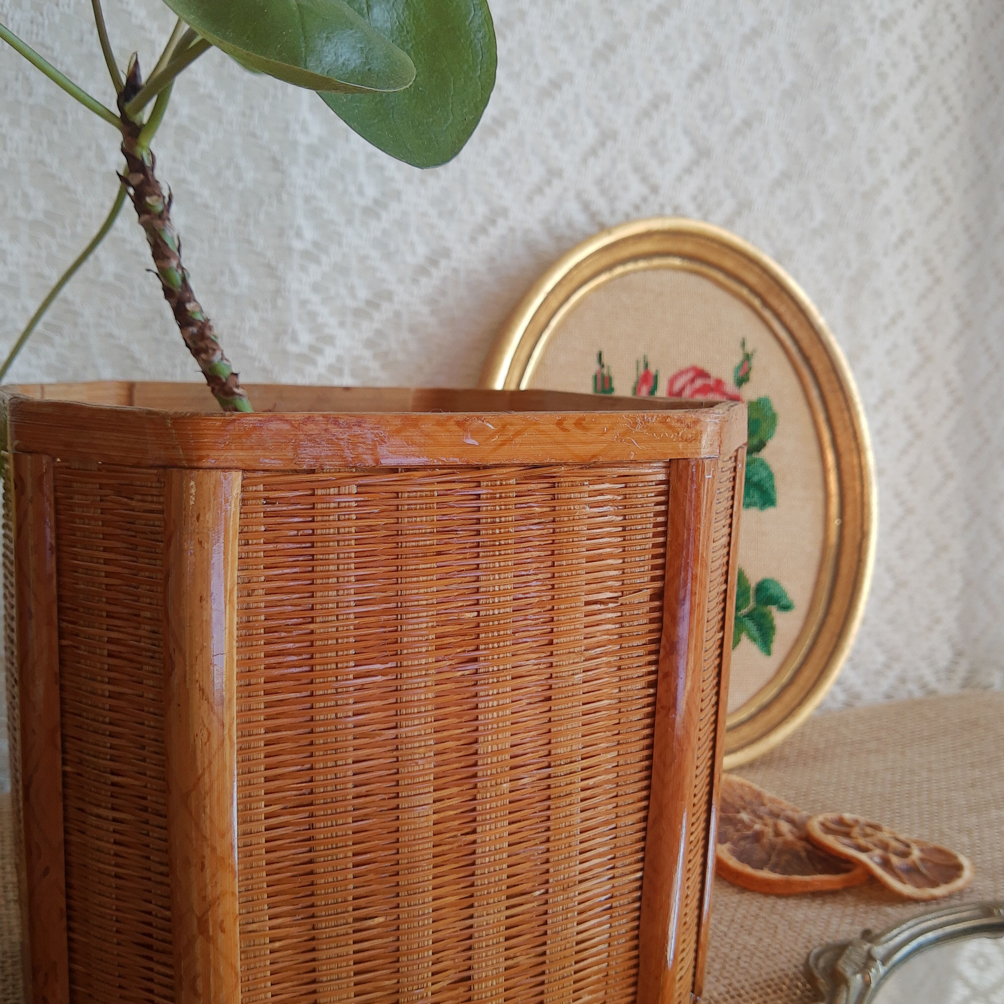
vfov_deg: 52.4
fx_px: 1017
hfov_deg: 52.5
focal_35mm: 31
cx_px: 498
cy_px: 565
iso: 68
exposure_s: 1/120
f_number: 1.8
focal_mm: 3.95
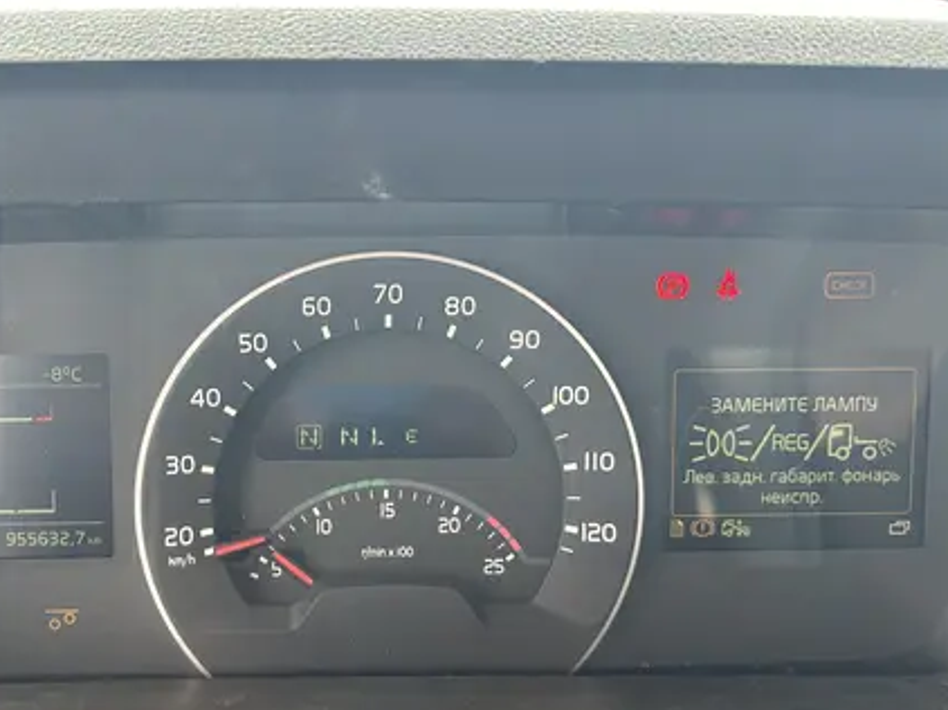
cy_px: 422
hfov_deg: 51.9
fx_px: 958
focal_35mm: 35
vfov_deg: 40.5
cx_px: 339
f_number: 1.5
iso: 125
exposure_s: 1/69
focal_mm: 5.7
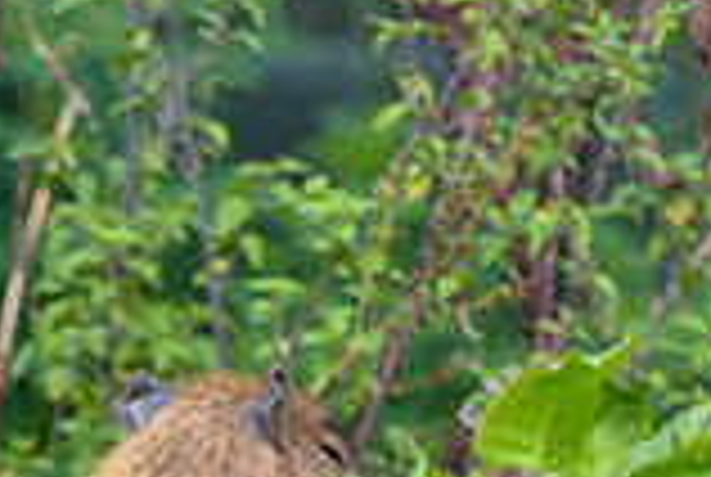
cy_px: 909
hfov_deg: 1.2
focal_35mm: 1673
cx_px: -183
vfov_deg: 0.8
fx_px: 33104
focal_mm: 400
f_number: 5.6
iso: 400
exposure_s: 1/800
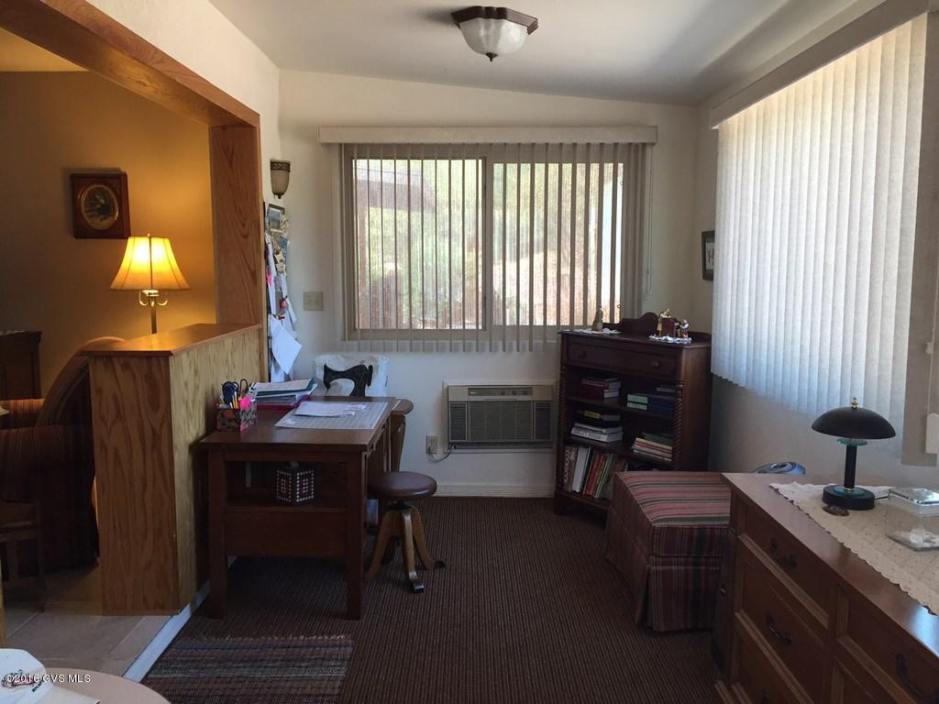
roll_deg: -0.1
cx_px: 470
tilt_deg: -6.8
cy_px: 352
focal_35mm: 29
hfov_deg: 61.7
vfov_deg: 48.2
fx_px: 787
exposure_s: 1/30
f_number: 2.2
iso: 40
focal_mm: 4.15
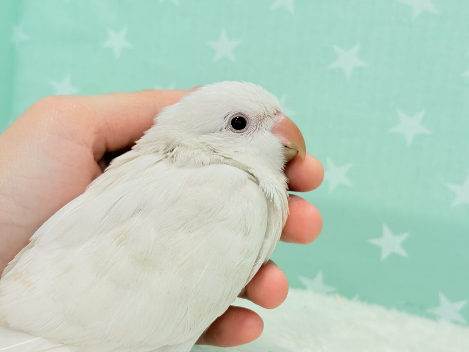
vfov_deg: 28.0
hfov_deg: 36.8
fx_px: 705
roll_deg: -5.7
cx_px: 234
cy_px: 176
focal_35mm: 52
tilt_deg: -6.3
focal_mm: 5.96
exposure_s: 1/100
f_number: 1.6
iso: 80
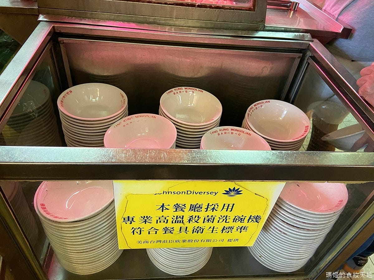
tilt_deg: -38.4
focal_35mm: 26
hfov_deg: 67.3
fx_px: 281
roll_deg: -6.0
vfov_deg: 53.1
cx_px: 187
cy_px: 140
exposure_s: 1/30
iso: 500
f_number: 1.8
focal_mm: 4.25
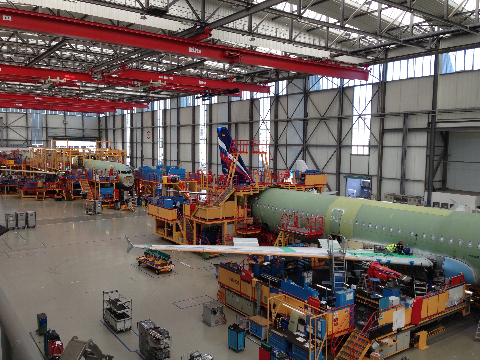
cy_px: 180
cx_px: 240
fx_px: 458
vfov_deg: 42.9
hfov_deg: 55.4
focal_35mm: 33
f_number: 2.4
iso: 50
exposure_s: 1/141
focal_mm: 4.13
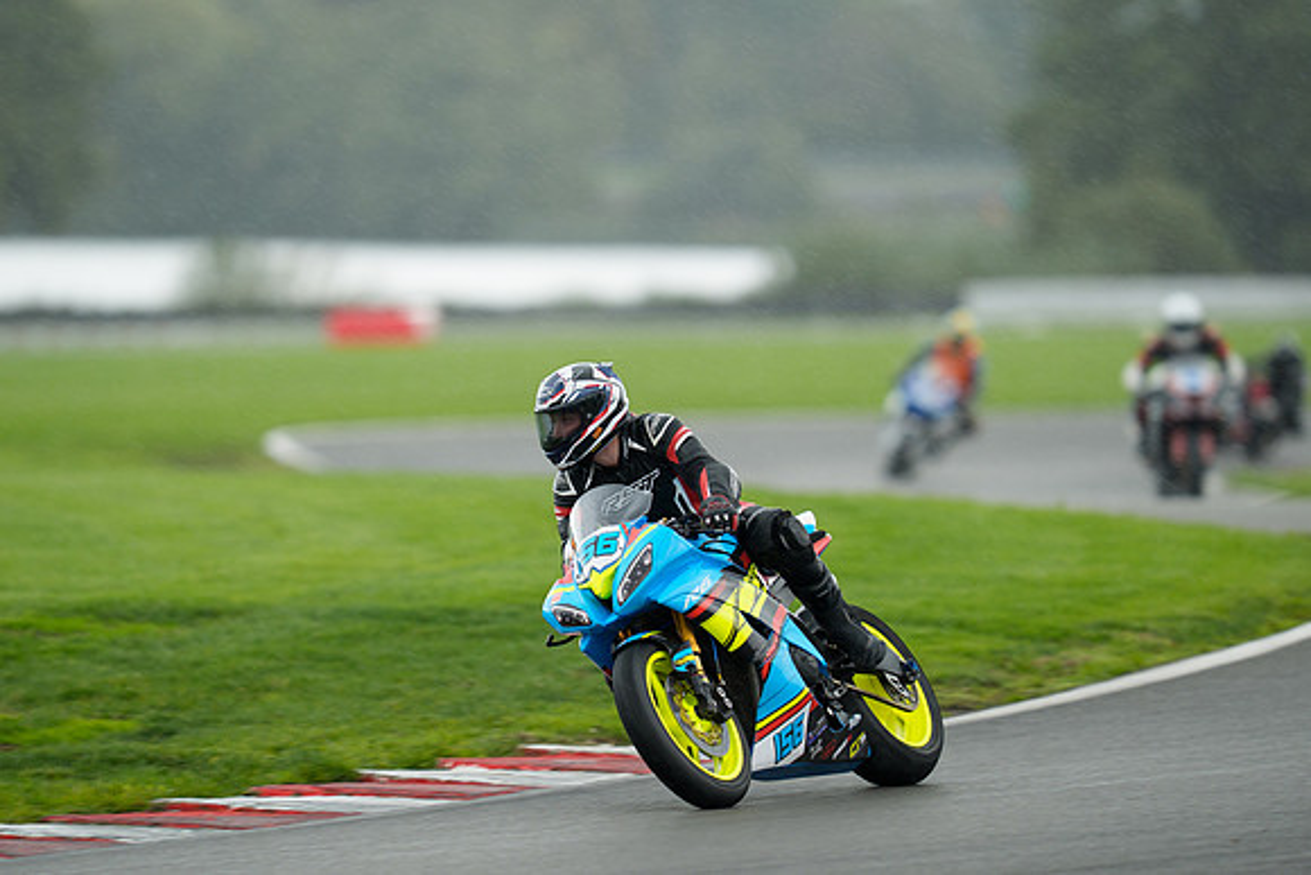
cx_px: 649
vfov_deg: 3.3
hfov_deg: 4.9
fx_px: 15367
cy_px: 438
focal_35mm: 422
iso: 400
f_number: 3.2
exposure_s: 1/320
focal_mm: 400
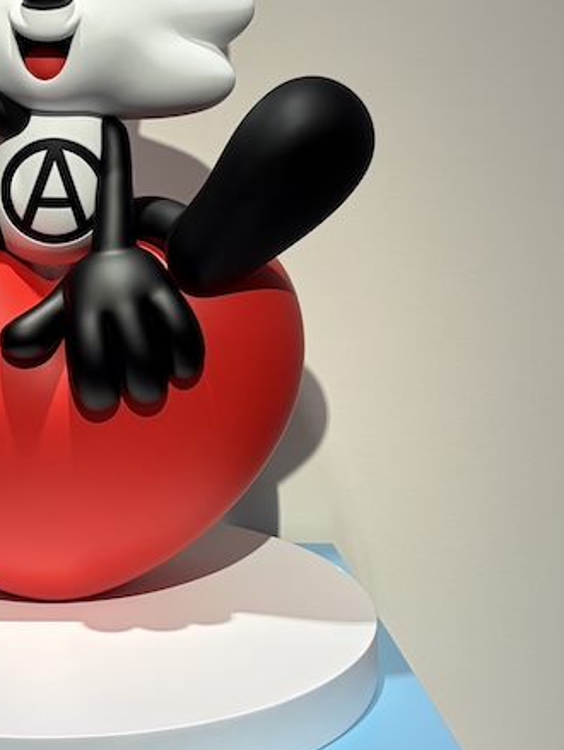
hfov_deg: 20.3
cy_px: 224
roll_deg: +1.2
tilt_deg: -6.3
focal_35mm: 71
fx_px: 1540
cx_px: 36
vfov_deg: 27.1
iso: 50
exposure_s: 1/120
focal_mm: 5.96
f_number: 1.6
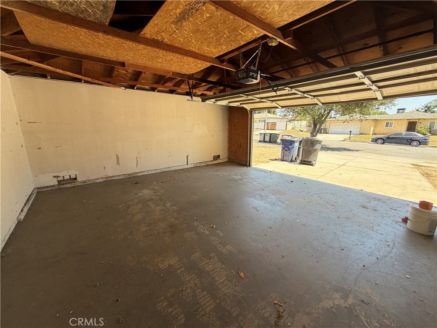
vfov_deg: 85.7
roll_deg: +1.6
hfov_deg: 102.1
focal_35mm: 14
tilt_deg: -11.1
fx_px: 177
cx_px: 218
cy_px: 164
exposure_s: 1/180
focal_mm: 2.22
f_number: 2.2
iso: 50
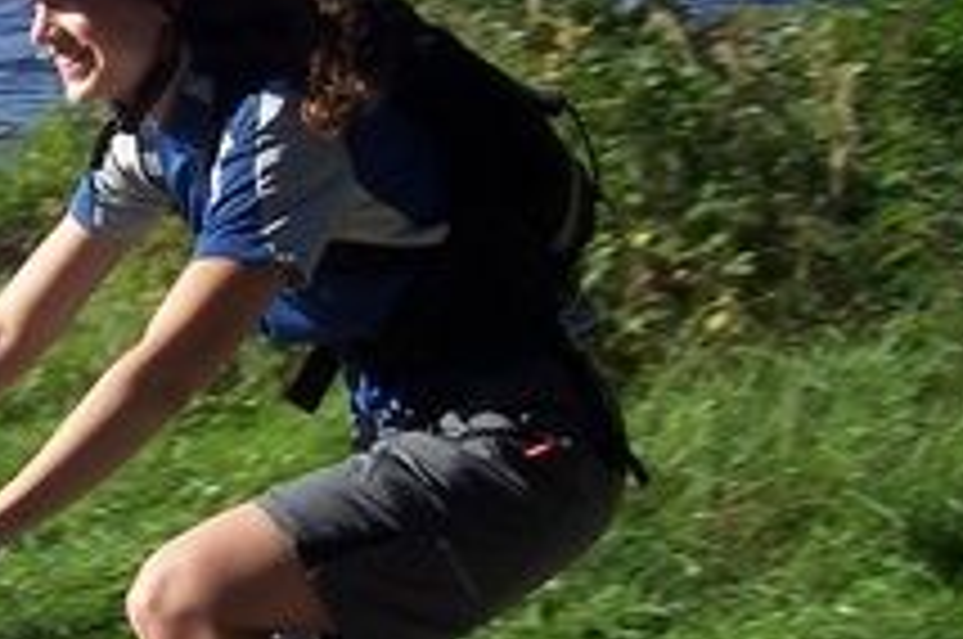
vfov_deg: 11.4
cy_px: 387
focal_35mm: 120
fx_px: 3205
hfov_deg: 16.5
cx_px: -151
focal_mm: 5.6
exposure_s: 1/350
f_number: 5.6
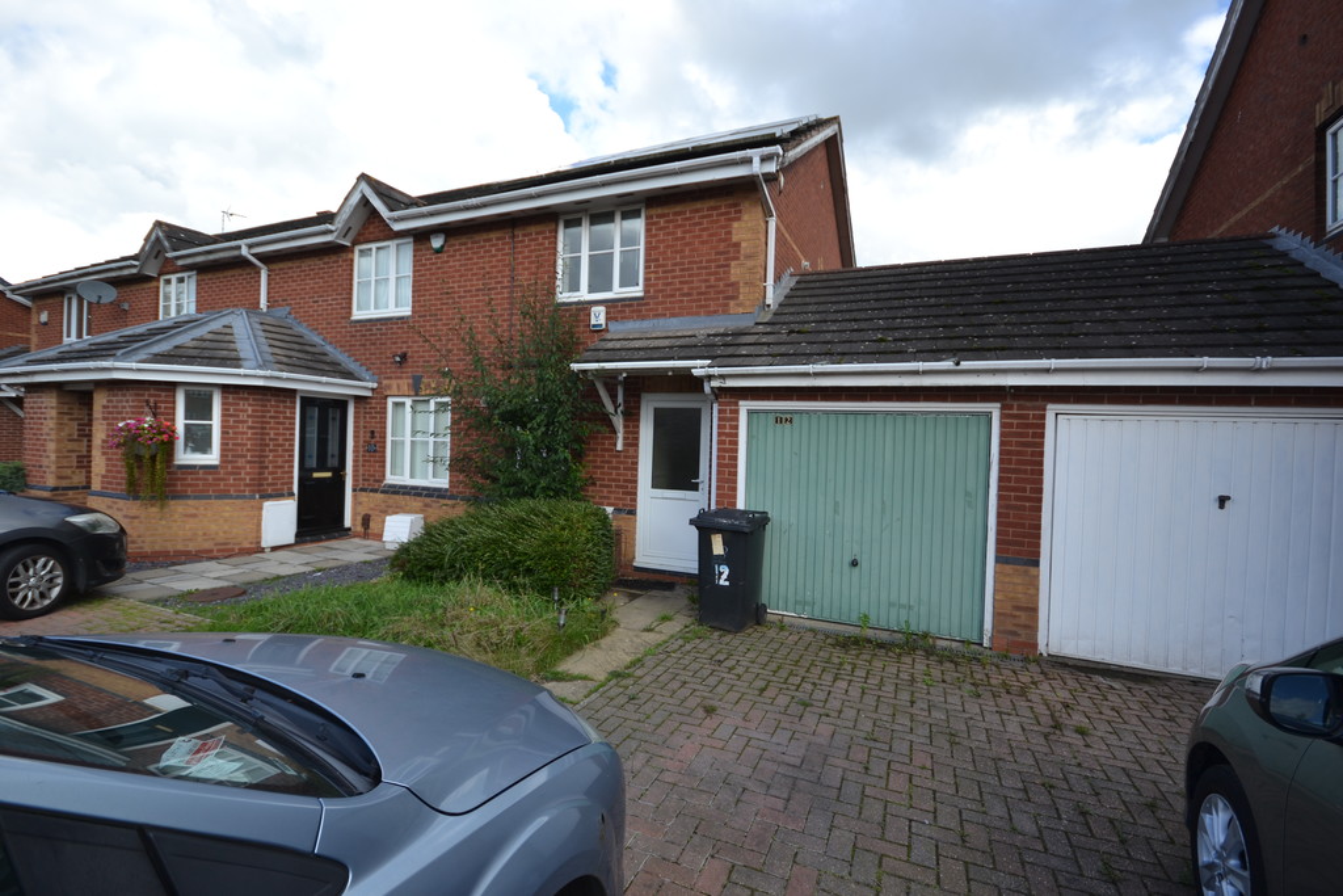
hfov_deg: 100.4
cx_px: 672
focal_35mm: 15
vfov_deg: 77.3
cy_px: 448
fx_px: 560
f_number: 6.3
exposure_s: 1/160
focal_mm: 10
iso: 100
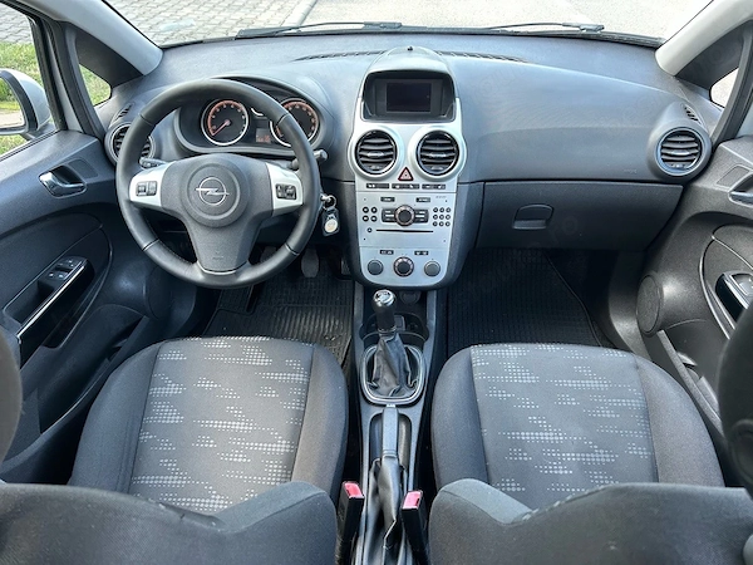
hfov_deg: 67.3
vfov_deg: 53.1
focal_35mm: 26
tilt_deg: -35.5
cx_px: 376
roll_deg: +0.6
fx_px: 566
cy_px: 282
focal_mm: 5.7
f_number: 1.5
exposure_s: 1/121
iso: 125
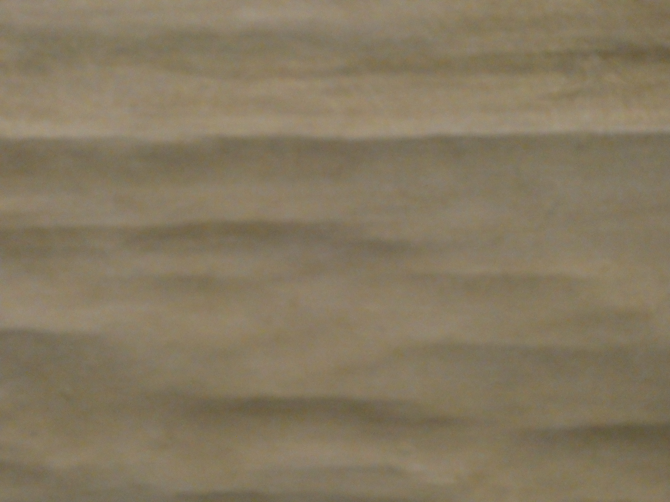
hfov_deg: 11.5
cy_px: 251
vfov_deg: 8.6
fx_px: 3329
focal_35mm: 172
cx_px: 335
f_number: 5.6
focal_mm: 30.9
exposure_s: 1/80
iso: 1600
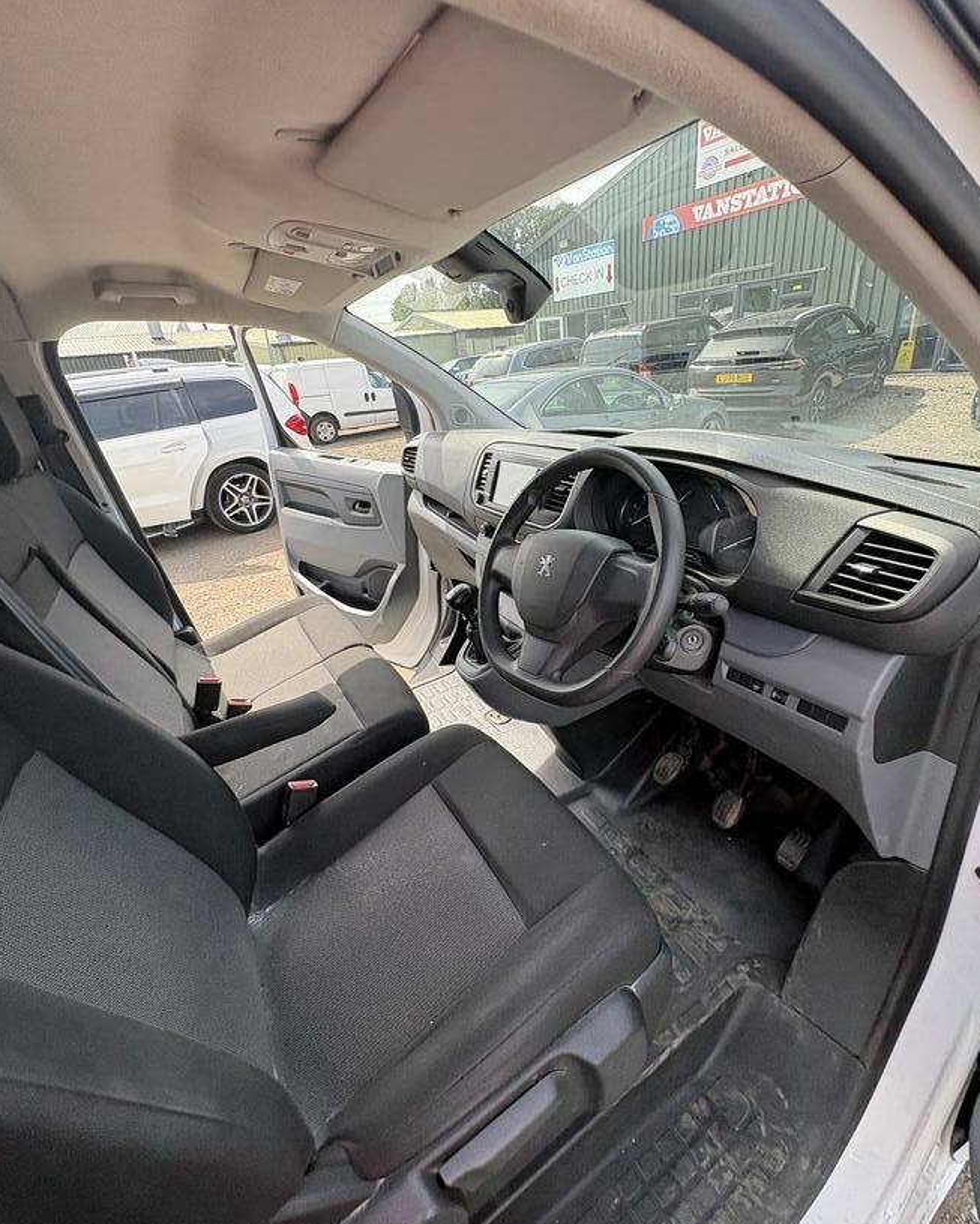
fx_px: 544
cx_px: 498
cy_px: 586
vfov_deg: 96.7
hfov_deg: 84.0
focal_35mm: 15
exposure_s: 1/162
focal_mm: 2.22
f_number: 2.2
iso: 40
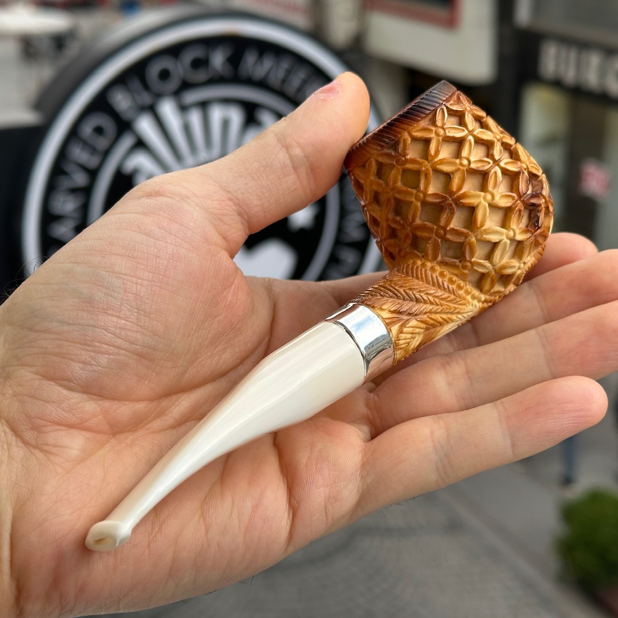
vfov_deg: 30.0
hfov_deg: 30.0
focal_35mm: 57
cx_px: 320
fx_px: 1151
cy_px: 307
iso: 64
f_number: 1.78
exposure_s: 1/287
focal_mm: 6.86
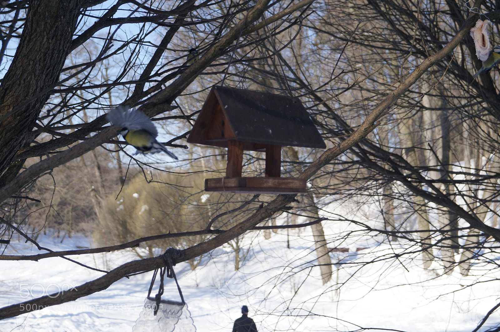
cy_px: 166
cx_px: 250
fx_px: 832
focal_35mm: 60
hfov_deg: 33.4
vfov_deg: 22.6
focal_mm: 40
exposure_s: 1/2000
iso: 500
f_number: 5
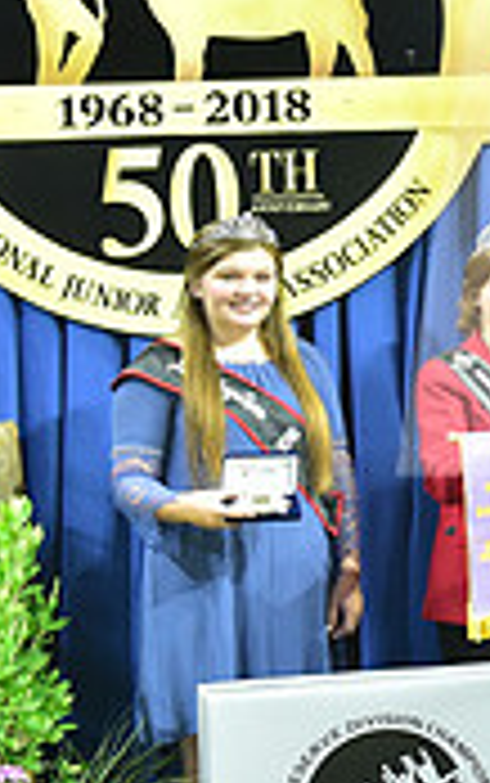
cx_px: 1209
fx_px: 2752
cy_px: 306
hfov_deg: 9.1
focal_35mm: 129
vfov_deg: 16.2
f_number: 4.5
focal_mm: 38
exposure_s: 1/200
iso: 2500
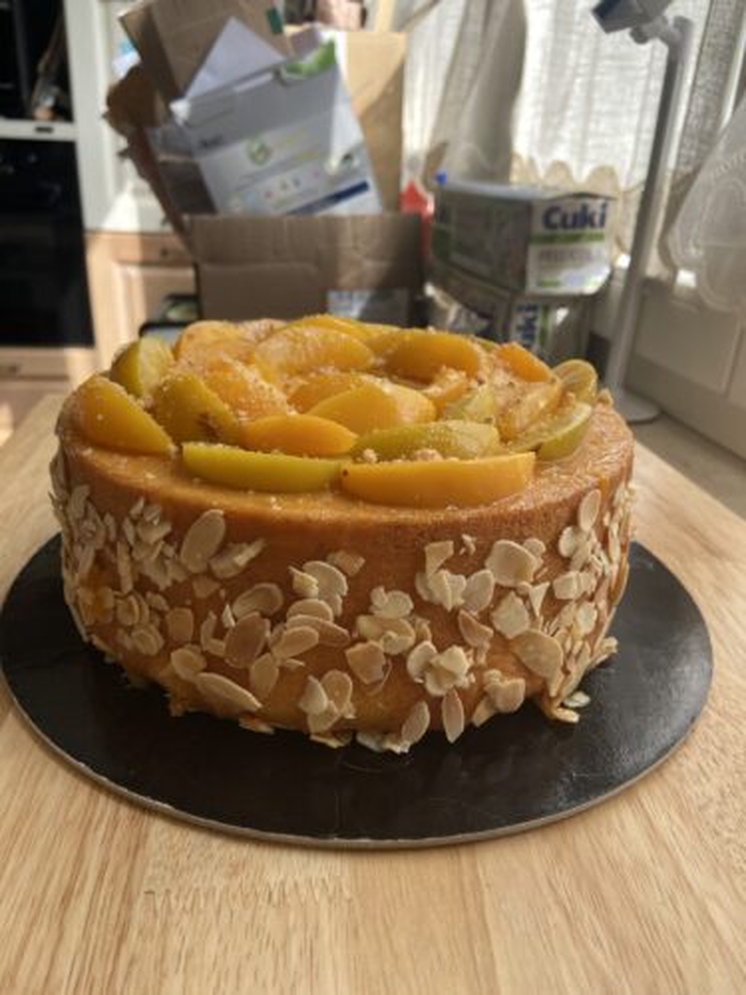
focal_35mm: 26
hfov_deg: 53.1
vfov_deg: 67.3
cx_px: 373
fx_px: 747
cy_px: 498
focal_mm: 4.25
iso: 80
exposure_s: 1/122
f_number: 1.8
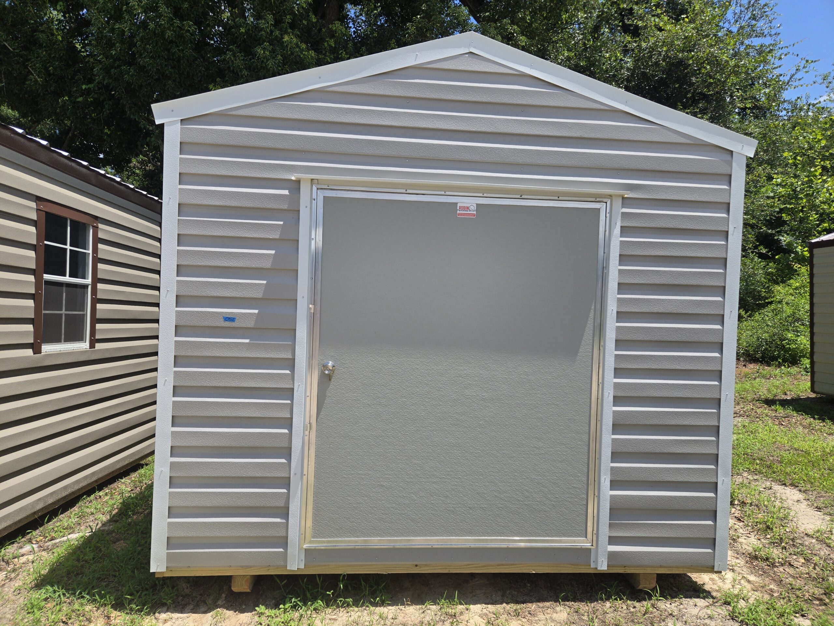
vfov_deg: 58.9
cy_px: 313
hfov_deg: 73.9
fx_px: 554
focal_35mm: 23
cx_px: 417
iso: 25
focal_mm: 5.4
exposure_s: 1/1525
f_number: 1.8
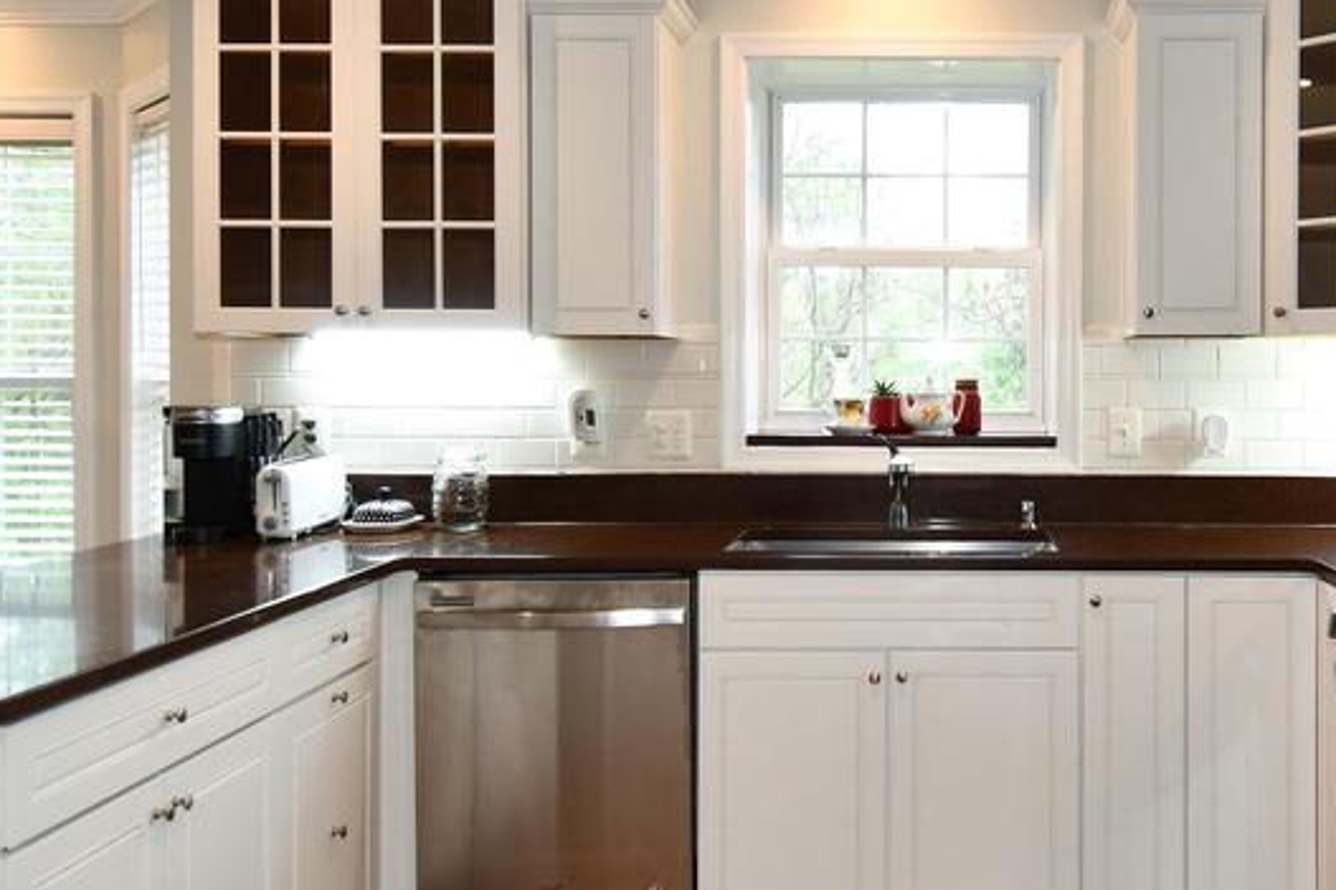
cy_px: 455
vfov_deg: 37.8
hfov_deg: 52.6
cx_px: 961
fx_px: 1298
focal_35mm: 35
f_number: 4
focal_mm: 12
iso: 280
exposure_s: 1/60
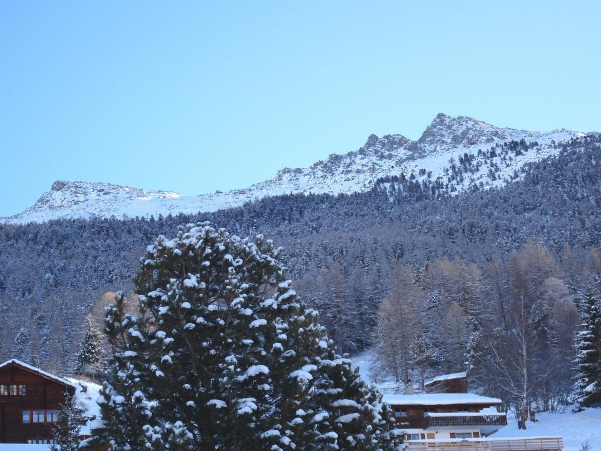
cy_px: 226
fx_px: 1441
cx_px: 300
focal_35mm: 83
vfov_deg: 17.8
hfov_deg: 23.6
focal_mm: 14.12
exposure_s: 1/250
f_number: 5
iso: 80
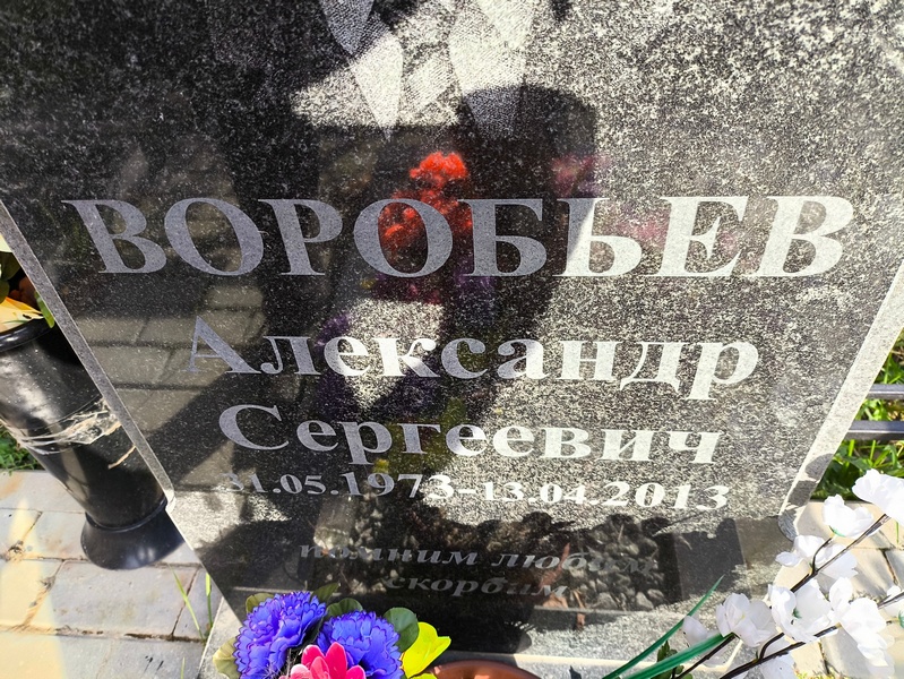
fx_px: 653
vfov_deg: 54.9
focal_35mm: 25
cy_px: 340
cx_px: 452
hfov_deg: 69.4
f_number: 1.7
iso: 50
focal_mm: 4.71
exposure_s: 1/324
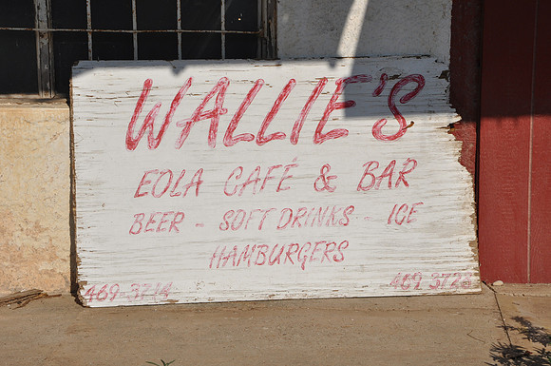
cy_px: 183
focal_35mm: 78
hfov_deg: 26.0
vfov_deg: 17.4
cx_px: 276
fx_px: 1192
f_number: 14
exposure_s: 1/200
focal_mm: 52
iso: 200
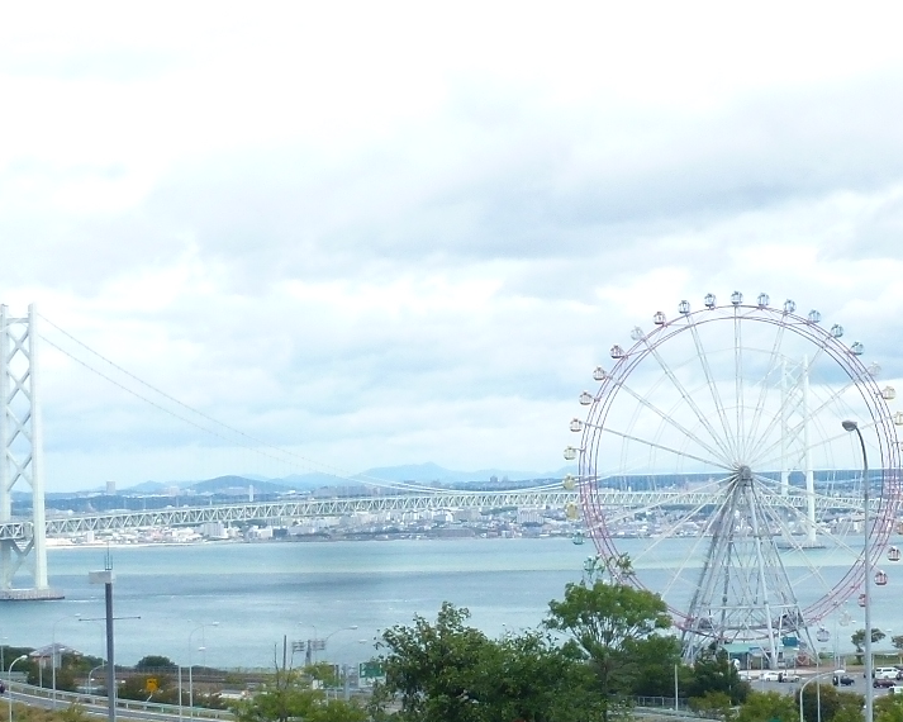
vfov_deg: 13.4
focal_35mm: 115
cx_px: 556
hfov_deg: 16.7
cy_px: 422
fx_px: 3073
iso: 100
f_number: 3.9
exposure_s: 1/500
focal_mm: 7.4
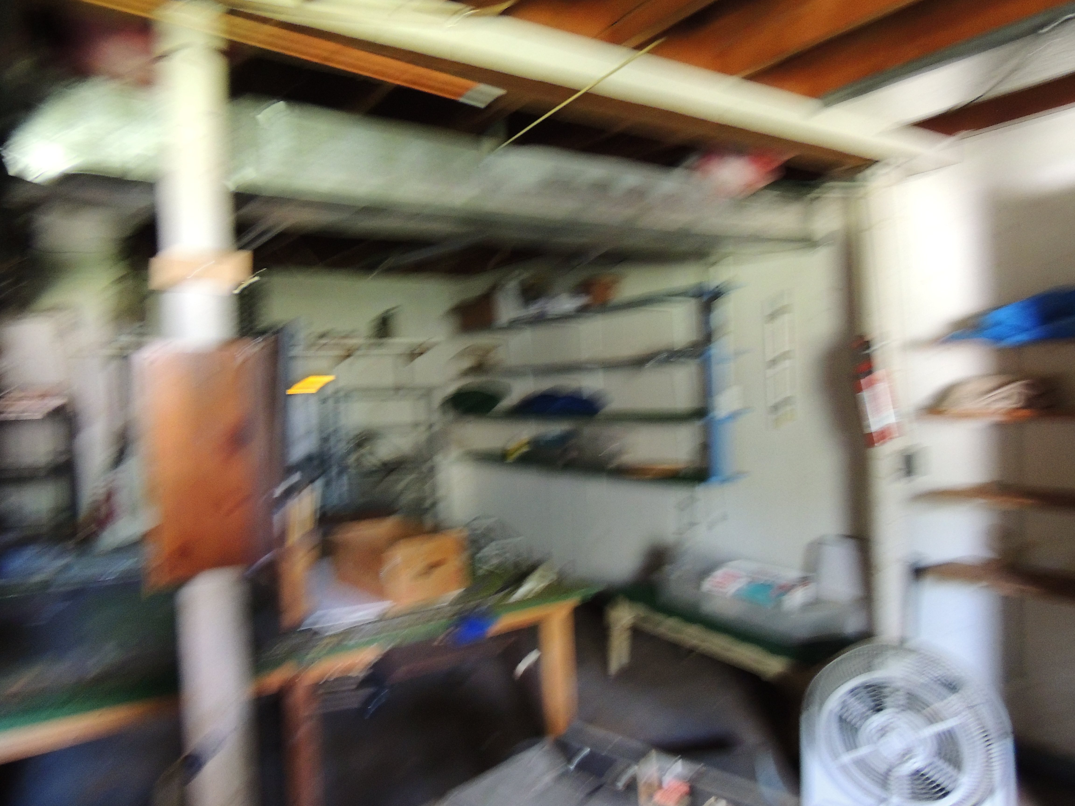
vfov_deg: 56.8
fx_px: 745
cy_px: 403
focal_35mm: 24
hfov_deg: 71.6
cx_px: 538
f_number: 3
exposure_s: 1/5
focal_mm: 4.3
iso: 800
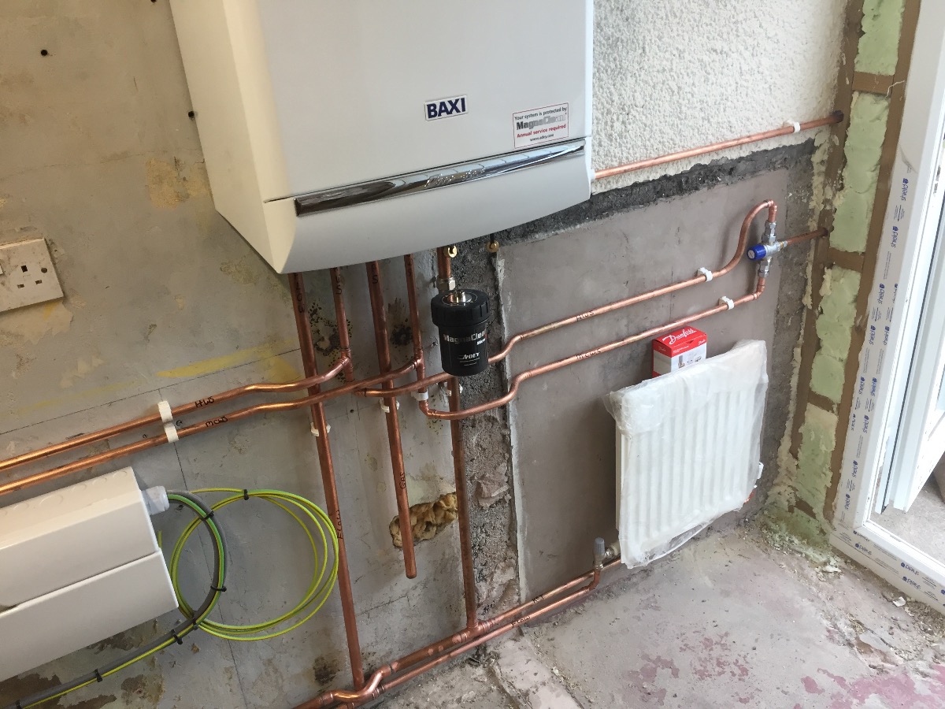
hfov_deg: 61.7
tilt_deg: -26.3
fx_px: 792
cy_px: 354
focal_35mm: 29
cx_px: 472
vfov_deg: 48.2
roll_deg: +4.5
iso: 40
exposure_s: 1/33
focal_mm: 4.15
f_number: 2.2
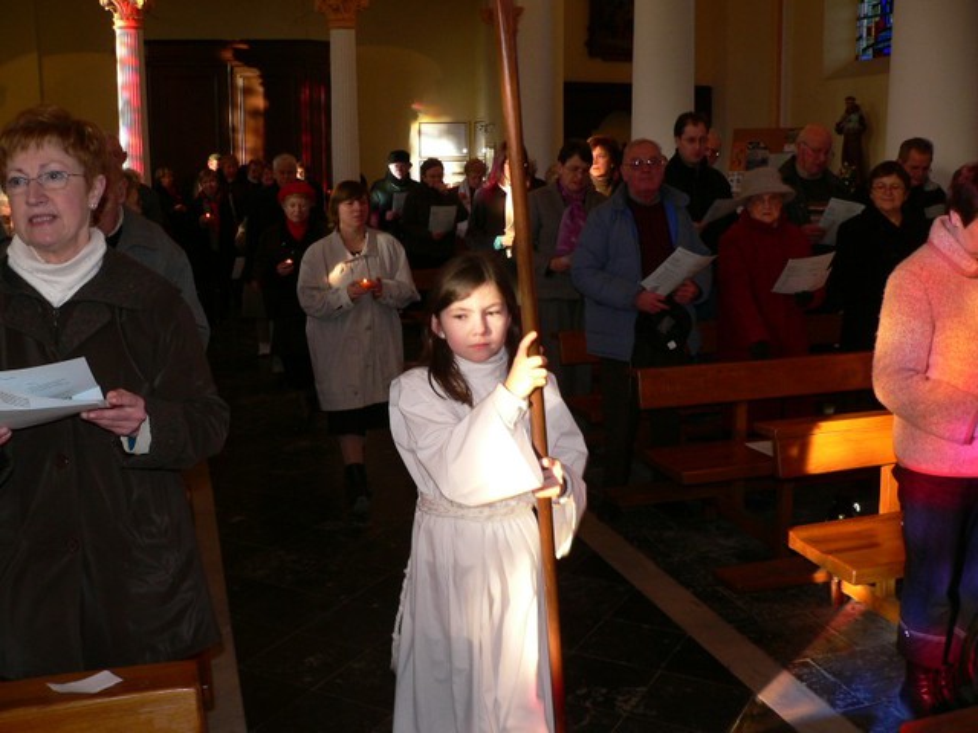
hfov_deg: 51.4
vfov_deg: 39.7
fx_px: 1017
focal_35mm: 36
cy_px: 366
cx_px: 489
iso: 100
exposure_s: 1/60
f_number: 2.8
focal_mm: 6
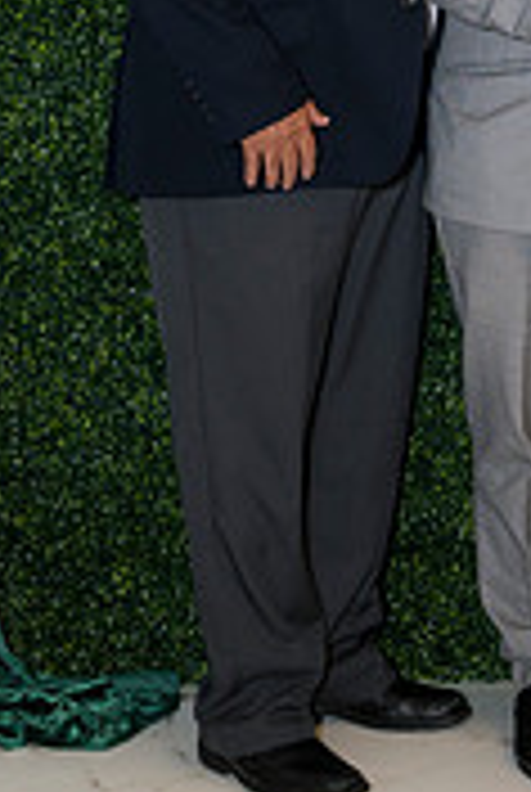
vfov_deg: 19.7
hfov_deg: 13.1
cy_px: 108
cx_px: 666
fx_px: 2248
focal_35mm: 102
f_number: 5
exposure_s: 1/160
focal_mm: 40
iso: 400
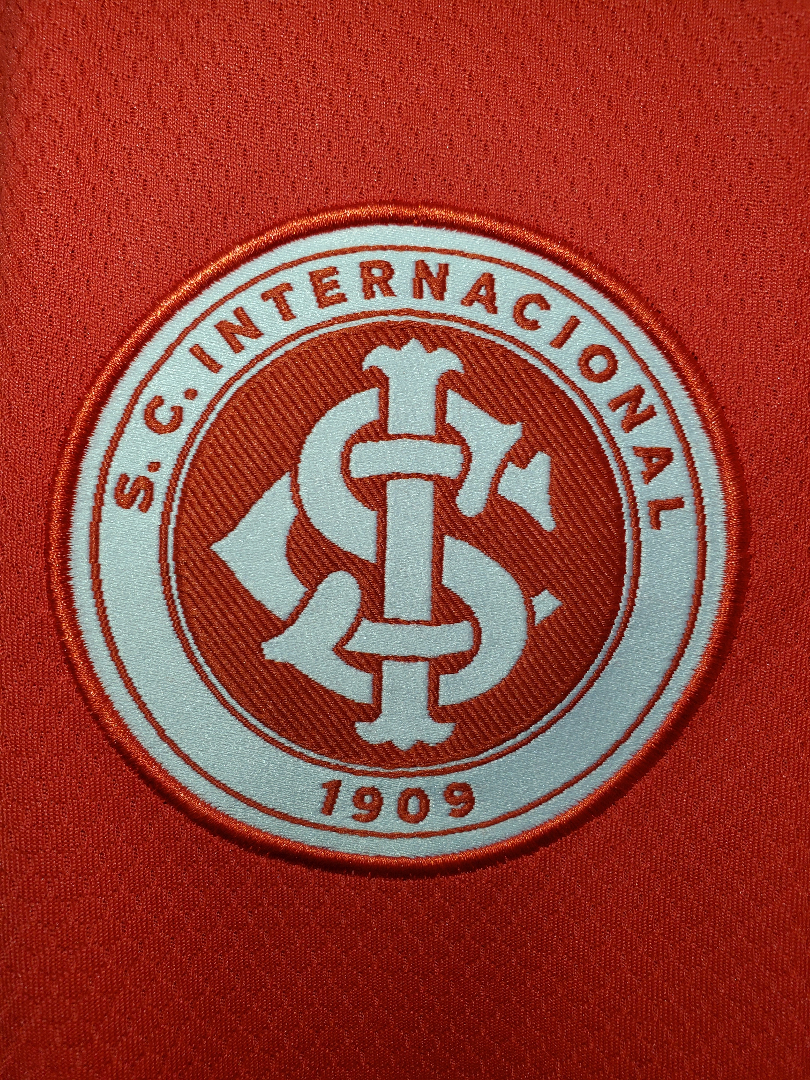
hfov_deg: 53.1
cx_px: 405
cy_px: 540
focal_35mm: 26
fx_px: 811
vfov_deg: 67.3
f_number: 2.4
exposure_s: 1/100
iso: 100
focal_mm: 4.3
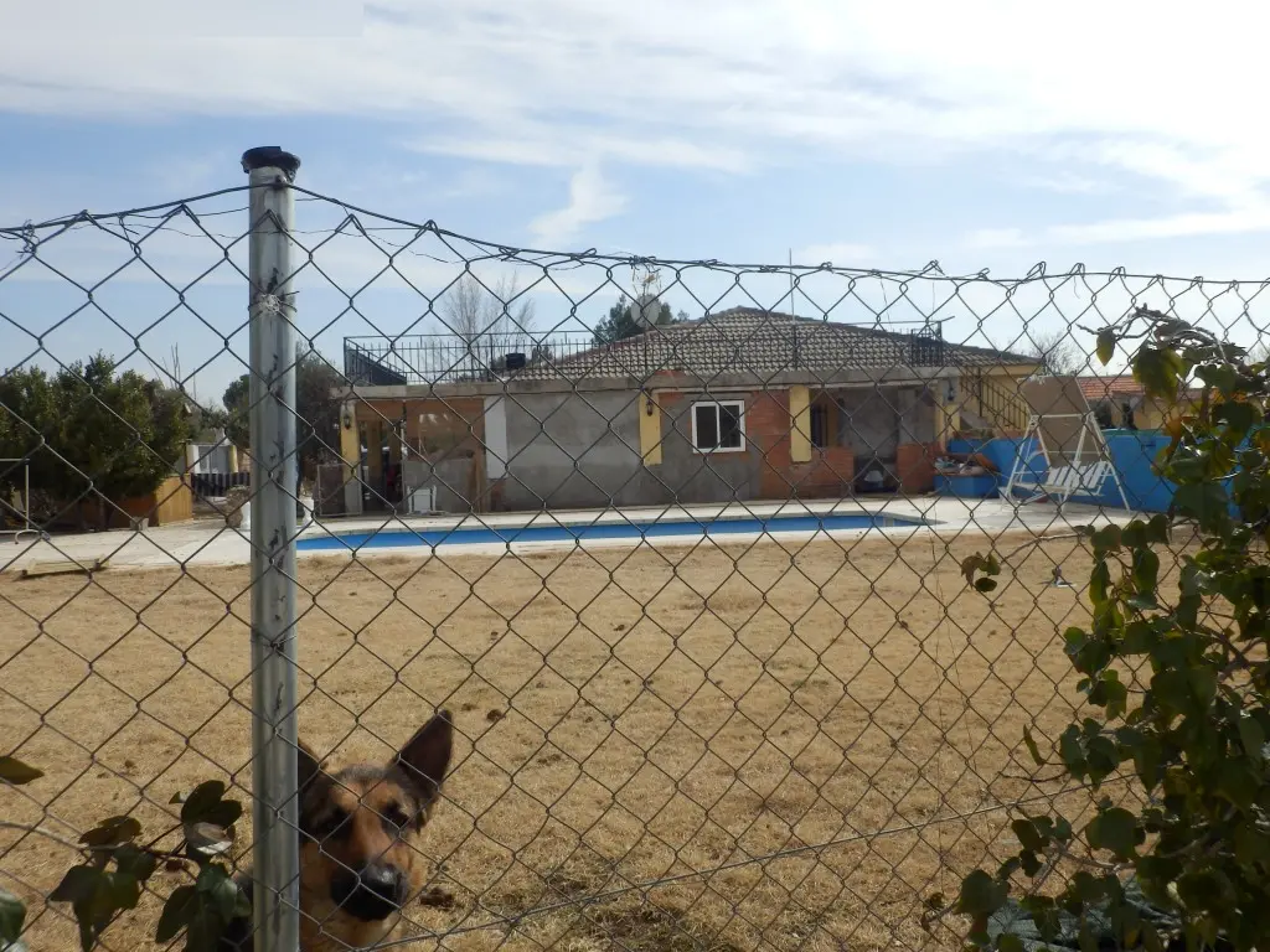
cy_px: 476
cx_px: 635
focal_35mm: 37
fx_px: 1357
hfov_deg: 50.1
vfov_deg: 38.7
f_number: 9.9
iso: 80
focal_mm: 6.6
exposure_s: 1/160
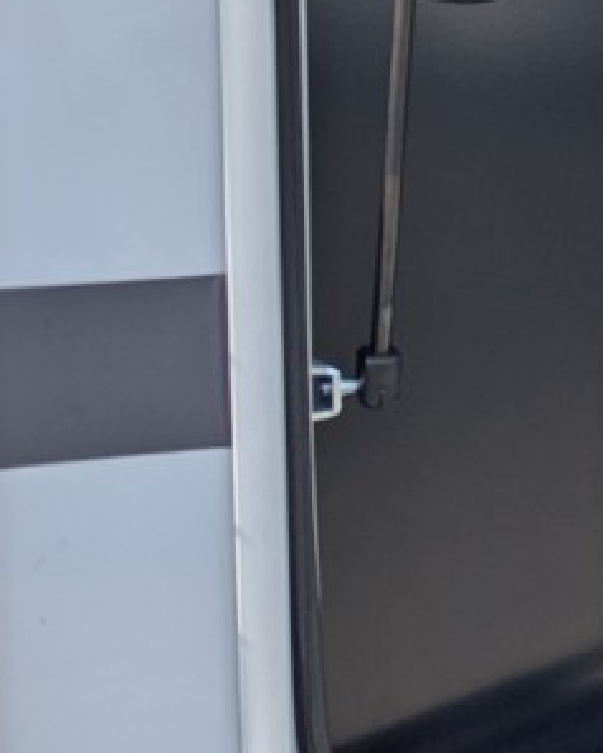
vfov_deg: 17.4
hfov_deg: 11.1
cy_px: 200
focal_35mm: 110
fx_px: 2451
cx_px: 1572
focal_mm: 6.81
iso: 44
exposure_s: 1/833
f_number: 1.85
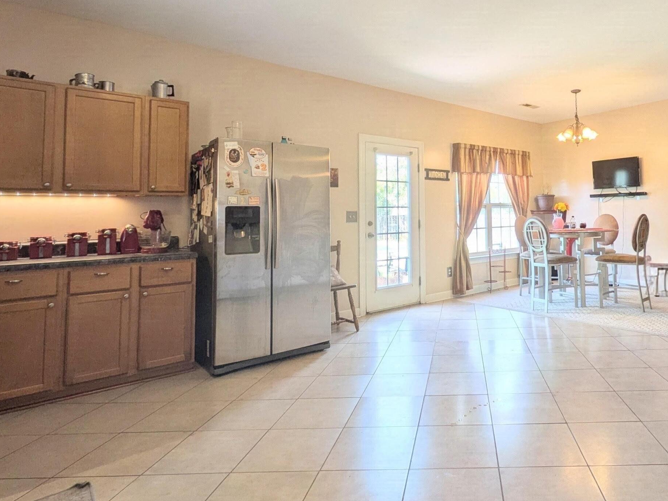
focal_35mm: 23
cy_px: 188
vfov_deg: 58.1
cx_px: 457
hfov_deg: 71.2
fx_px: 444
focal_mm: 1.83
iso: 72
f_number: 2.2
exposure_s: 1/120
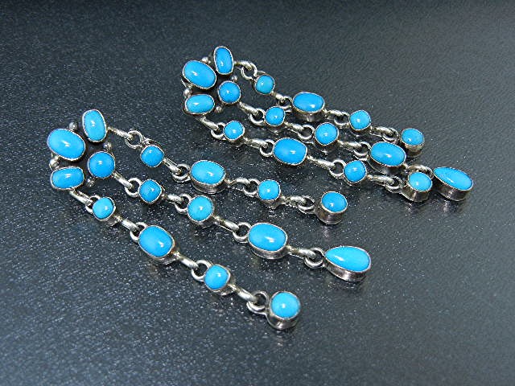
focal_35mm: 52
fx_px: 774
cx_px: 258
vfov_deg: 28.0
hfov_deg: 36.8
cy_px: 193
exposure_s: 1/30
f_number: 3.9
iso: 230
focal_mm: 9.3
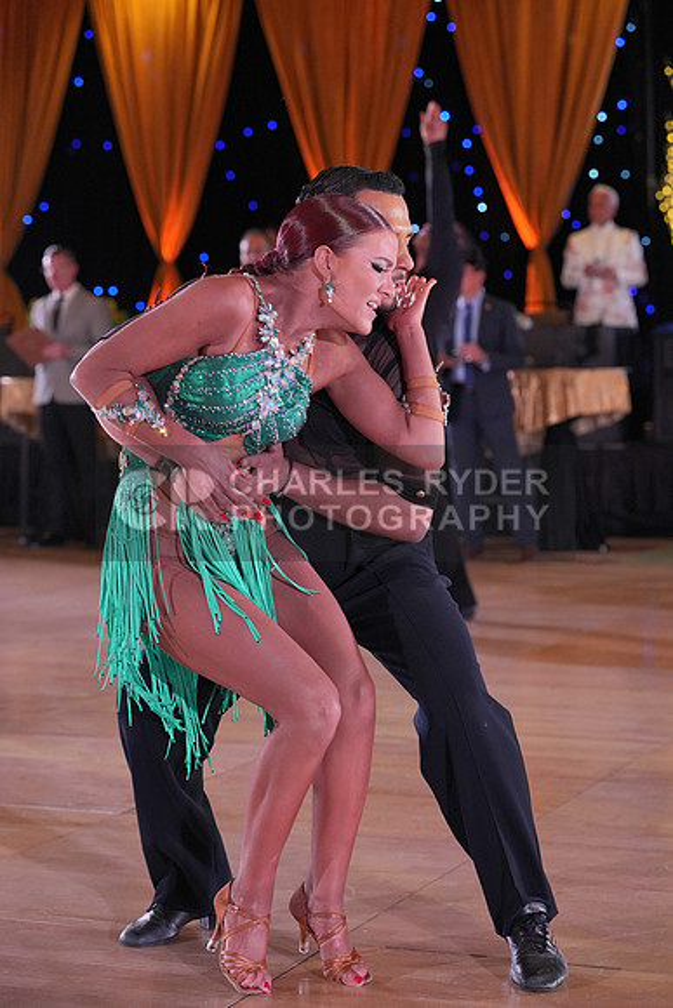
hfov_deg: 17.3
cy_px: 504
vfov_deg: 25.7
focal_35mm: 79
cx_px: 336
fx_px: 2214
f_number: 4
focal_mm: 79
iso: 2500
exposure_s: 1/500
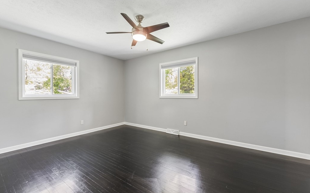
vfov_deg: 74.7
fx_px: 127
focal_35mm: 15
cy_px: 95
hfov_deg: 101.5
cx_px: 156
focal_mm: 14
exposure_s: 1/13
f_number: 3.5
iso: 200
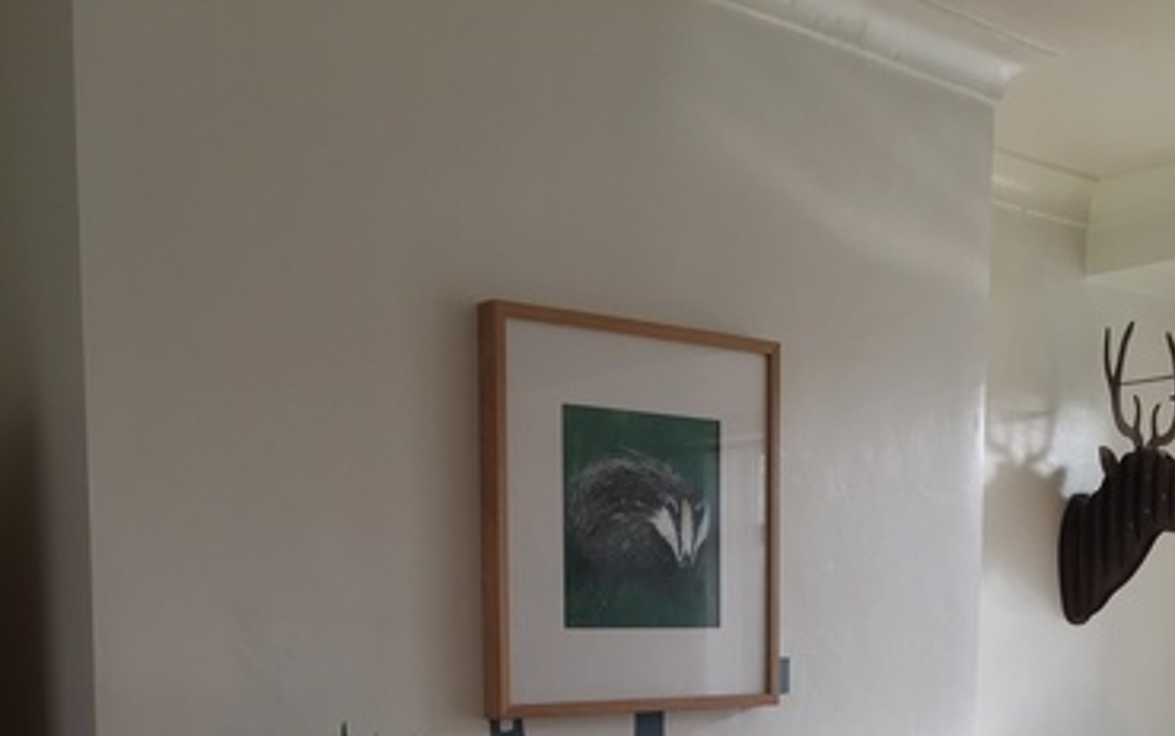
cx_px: 560
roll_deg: +0.2
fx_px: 1602
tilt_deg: -5.3
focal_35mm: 50
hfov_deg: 40.3
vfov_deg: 24.0
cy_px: 828
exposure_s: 1/50
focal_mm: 4.15
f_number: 2.2
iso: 25
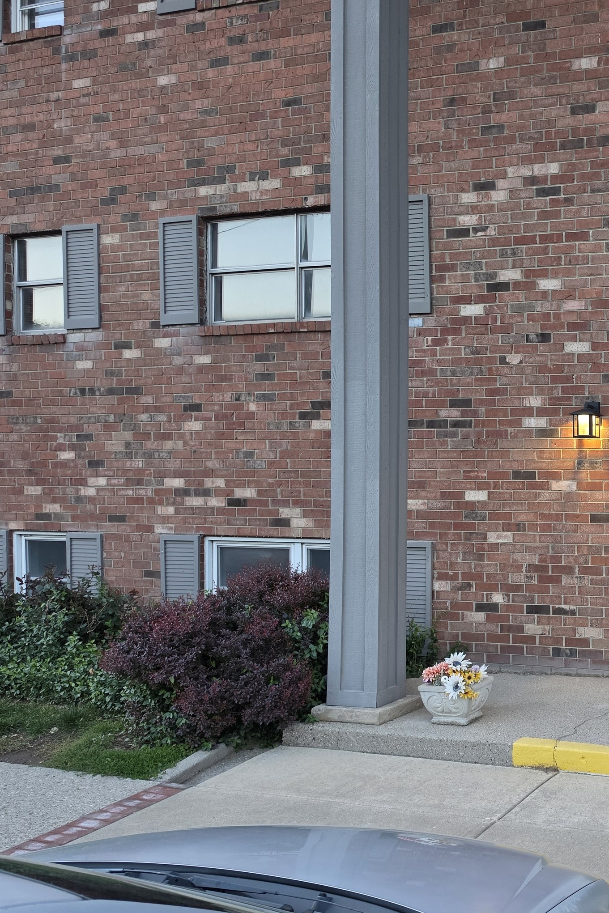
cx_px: 679
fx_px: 913
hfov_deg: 32.2
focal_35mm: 36
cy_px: 495
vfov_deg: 53.1
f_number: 1.4
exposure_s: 1/120
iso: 200
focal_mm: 6.5
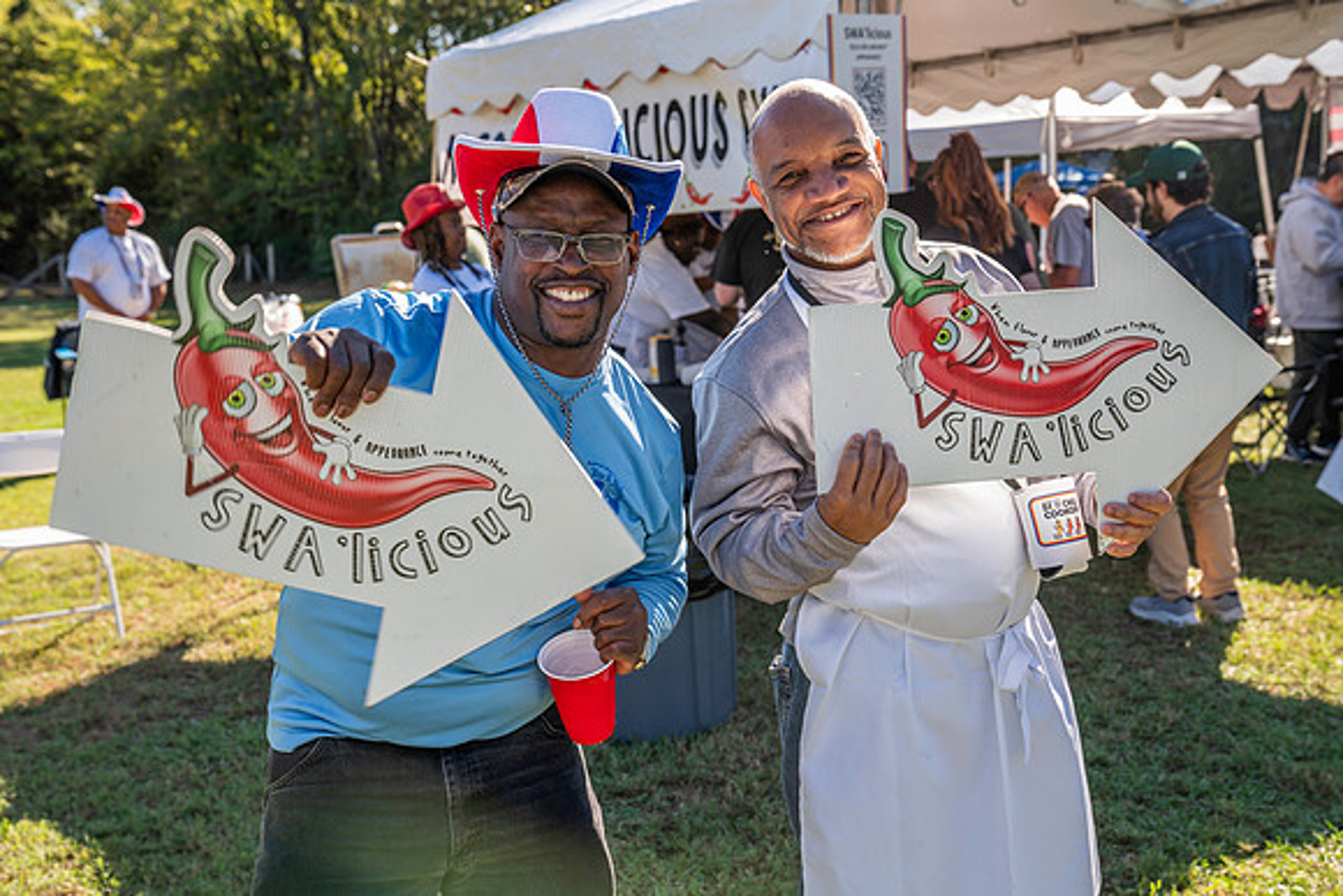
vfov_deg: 32.6
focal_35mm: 41
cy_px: 448
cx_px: 672
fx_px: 1530
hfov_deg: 47.4
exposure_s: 1/250
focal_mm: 41
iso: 160
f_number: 5
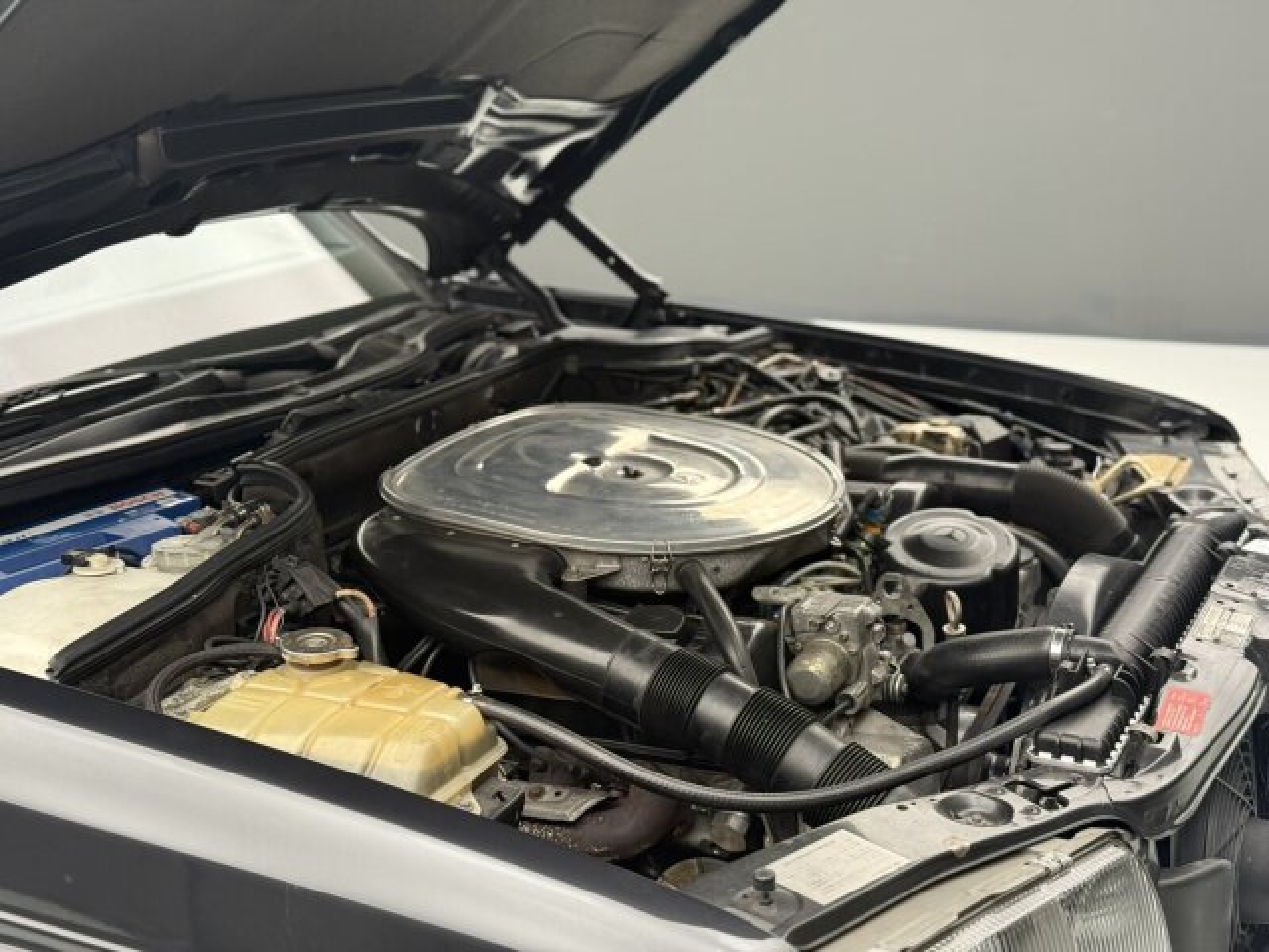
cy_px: 476
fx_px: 1760
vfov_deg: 30.3
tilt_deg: -15.6
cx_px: 634
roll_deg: +0.8
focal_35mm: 48
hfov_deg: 39.7
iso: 250
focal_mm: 6.76
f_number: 1.78
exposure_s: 1/33
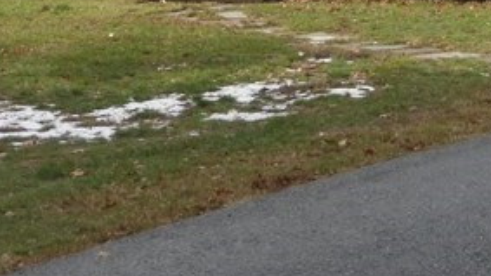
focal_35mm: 154
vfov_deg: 7.7
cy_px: -118
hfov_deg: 13.6
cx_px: 569
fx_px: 2004
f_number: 3.9
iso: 100
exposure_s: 1/250
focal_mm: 6.9
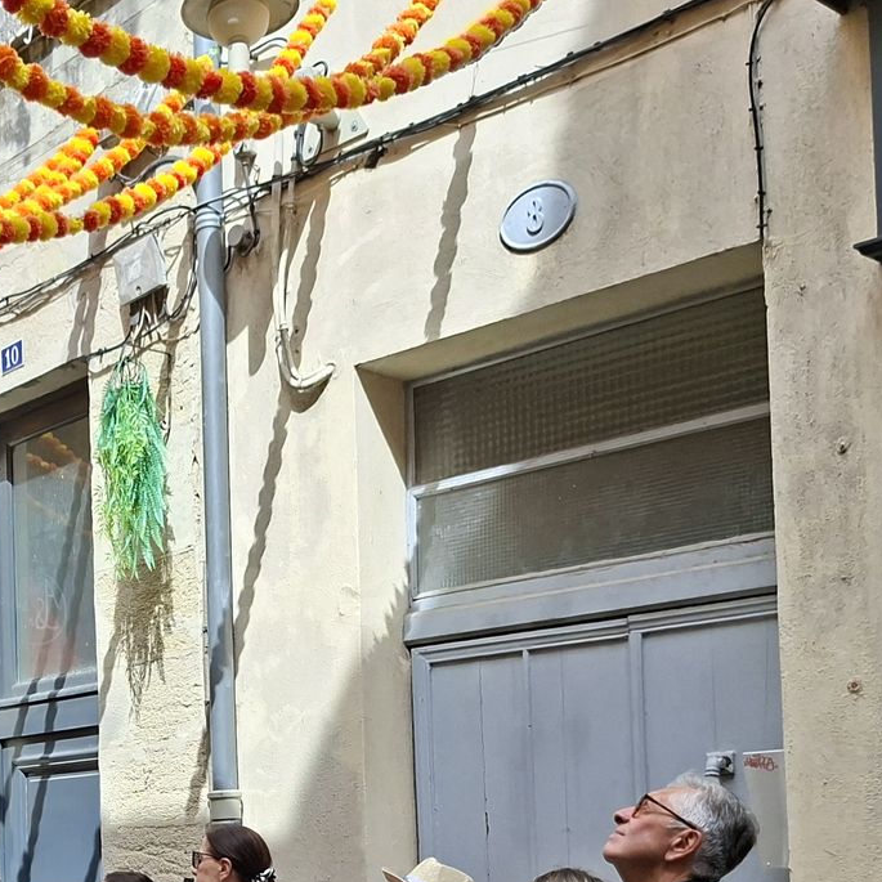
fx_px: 1643
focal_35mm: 57
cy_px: 793
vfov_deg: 28.9
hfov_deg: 28.7
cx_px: 63
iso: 50
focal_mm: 5.54
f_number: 1.8
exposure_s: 1/1139
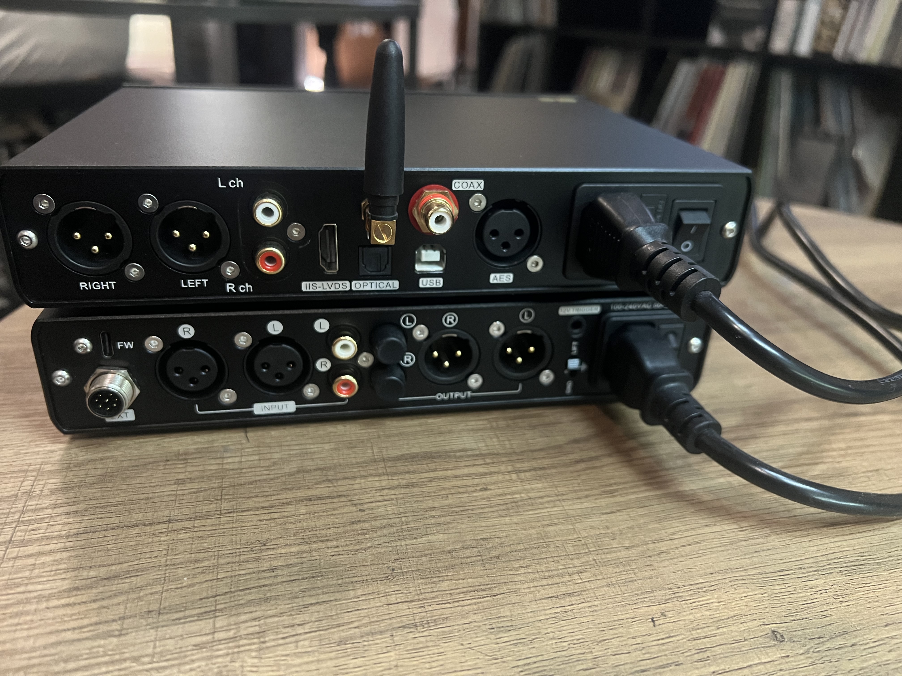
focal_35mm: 26
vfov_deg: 53.1
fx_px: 677
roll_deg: -3.0
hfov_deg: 67.3
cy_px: 338
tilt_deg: -26.5
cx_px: 451
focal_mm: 5.7
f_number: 1.5
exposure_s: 1/40
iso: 500
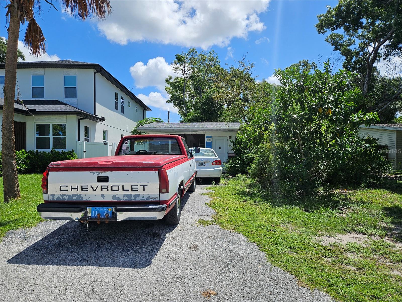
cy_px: 151
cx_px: 201
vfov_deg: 58.9
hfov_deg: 73.9
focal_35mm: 23
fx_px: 267
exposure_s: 1/2327
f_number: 1.8
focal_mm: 5.4
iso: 25
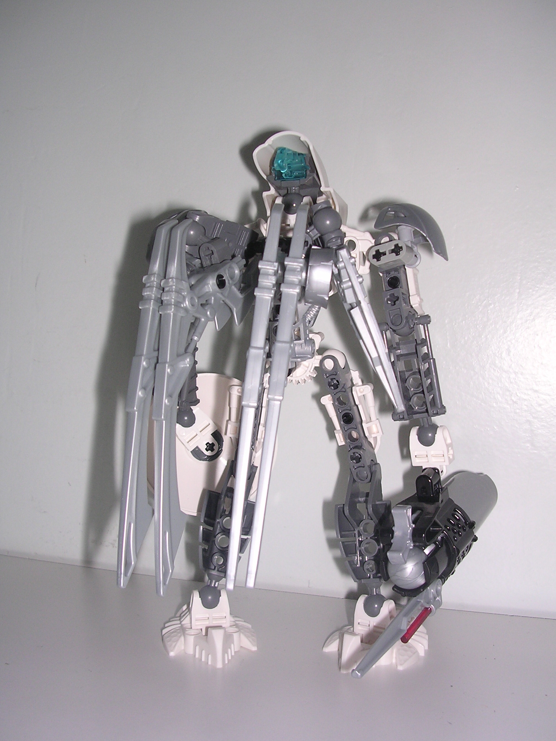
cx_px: 282
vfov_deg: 47.9
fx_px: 835
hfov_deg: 36.8
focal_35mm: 39
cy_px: 375
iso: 100
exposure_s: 1/60.1
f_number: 2.8
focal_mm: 5.8
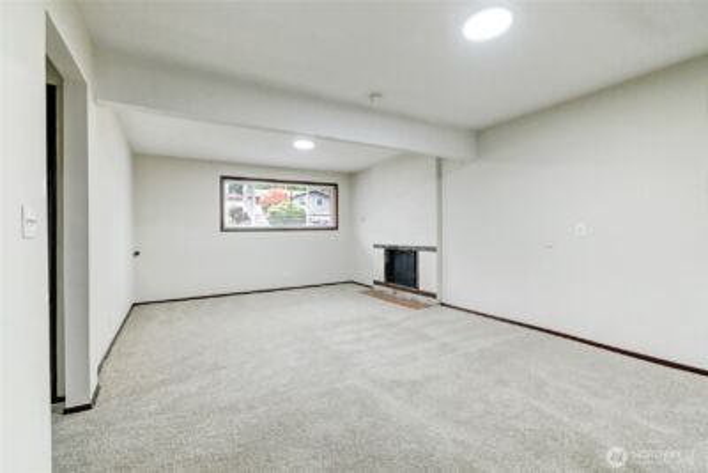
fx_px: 295
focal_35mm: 15
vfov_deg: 77.4
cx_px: 354
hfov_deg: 100.4
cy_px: 236
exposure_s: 1/10
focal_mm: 10
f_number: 11
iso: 4000
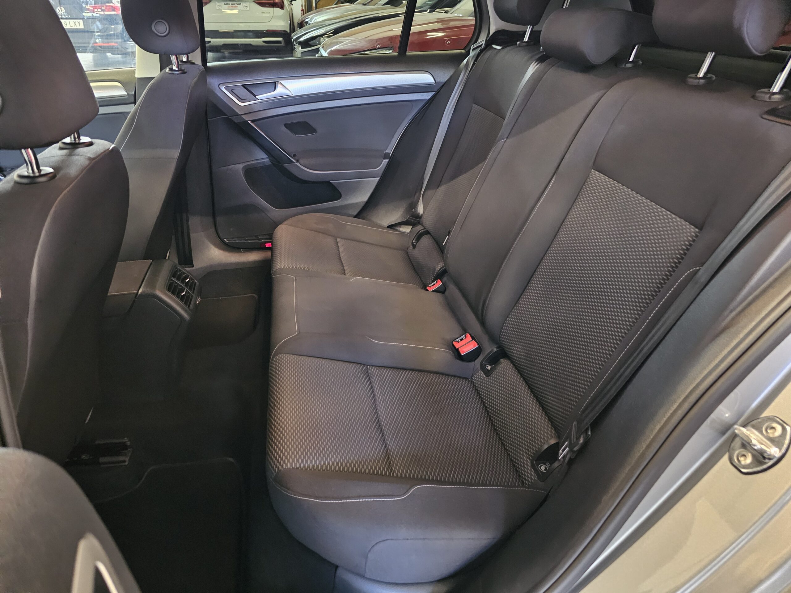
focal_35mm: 23
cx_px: 396
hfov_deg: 73.9
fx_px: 526
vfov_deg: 58.9
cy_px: 296
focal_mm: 6.3
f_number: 1.7
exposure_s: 1/16.7
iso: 2000
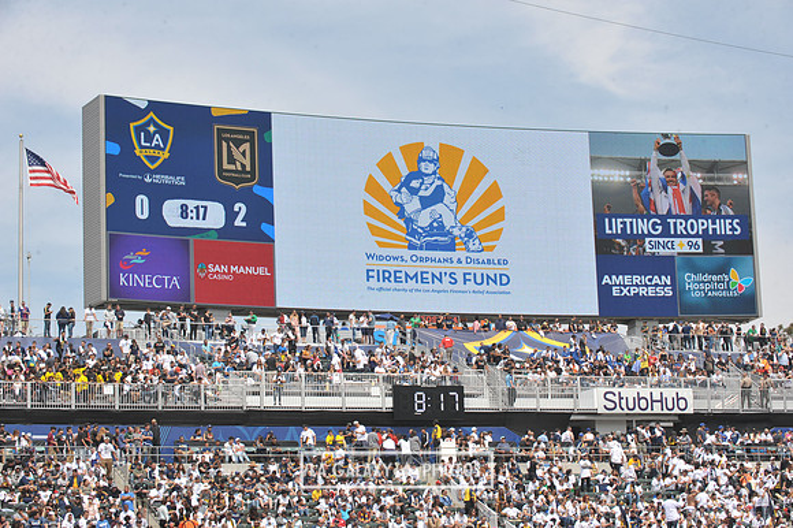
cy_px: 264
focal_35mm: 95
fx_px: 2091
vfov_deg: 14.4
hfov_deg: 21.5
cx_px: 396
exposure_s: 1/500
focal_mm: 95
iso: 320
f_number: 11
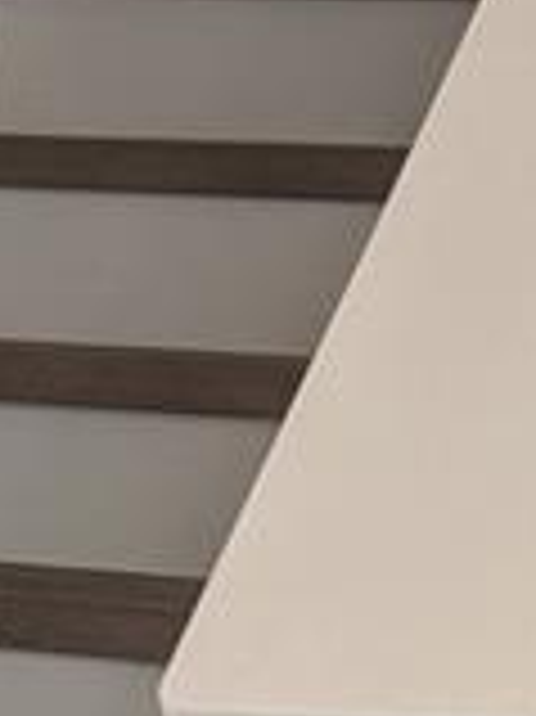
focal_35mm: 181
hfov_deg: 7.8
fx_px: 3742
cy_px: 1229
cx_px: -579
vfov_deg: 10.4
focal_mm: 6.9
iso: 72
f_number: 1.68
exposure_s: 1/24
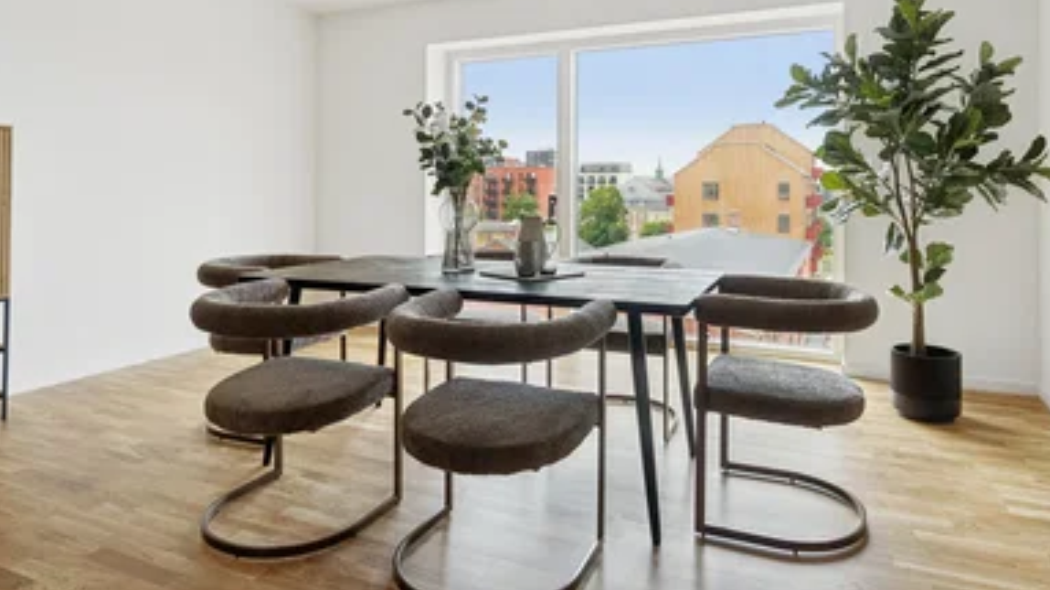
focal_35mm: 23
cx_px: 537
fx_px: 640
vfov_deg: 49.3
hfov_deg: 78.7
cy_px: 254
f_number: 8
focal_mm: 14
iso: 200
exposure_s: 1/100
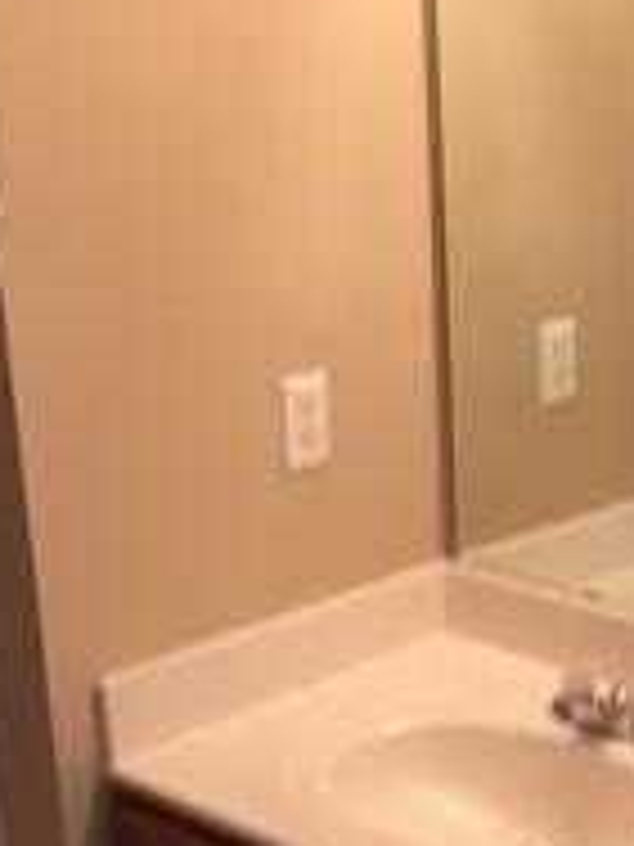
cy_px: 648
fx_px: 1807
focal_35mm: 74
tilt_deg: -21.6
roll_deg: +0.6
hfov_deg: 19.4
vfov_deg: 26.0
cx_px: 607
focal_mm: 4.15
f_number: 2.2
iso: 32
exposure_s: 1/15
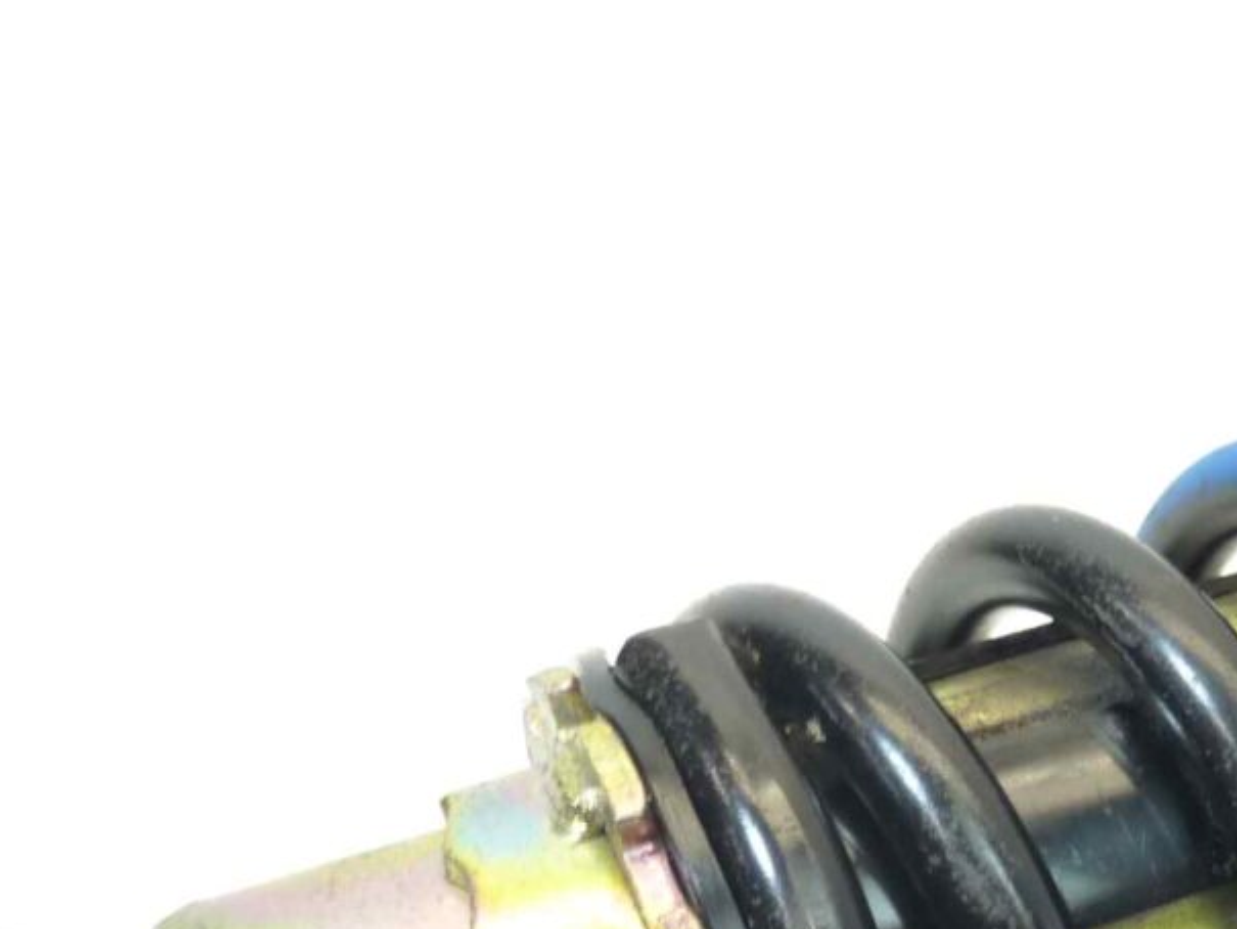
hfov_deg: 29.9
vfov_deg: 22.9
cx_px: 1110
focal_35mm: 62
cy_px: 895
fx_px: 2216
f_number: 3.3
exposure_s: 1/15
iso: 125
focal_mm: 4.1
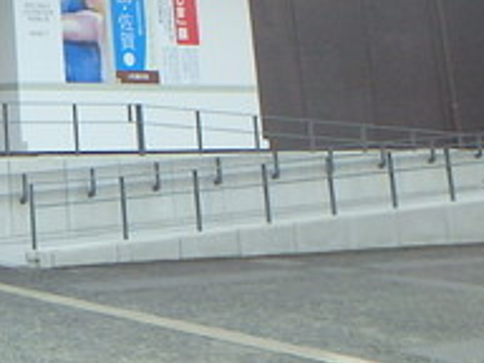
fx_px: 1161
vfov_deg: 16.2
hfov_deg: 20.3
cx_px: -234
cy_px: -189
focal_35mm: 83
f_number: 3.5
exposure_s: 1/400
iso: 125
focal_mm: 3.7
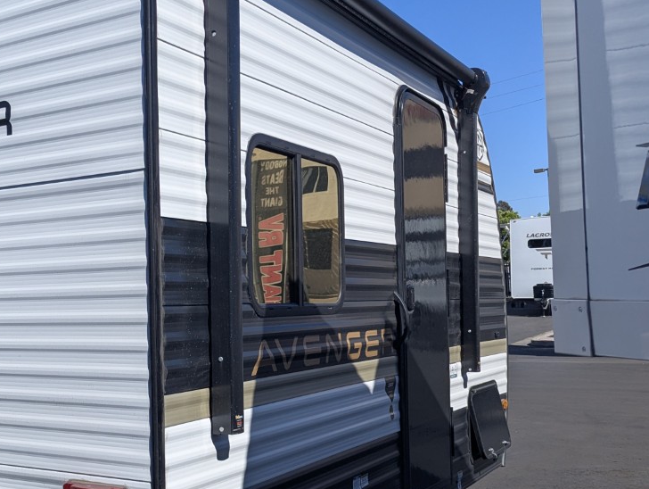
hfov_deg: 39.2
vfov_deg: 31.5
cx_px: 109
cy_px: 296
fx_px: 864
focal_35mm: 46
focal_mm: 6.81
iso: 46
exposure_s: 1/3058
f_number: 1.85
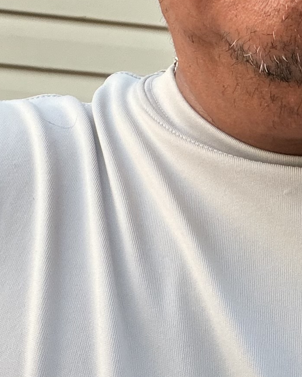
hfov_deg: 14.7
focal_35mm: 104
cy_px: -176
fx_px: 1161
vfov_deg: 16.8
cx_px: 273
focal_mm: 2.71
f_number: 1.9
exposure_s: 1/60
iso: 125
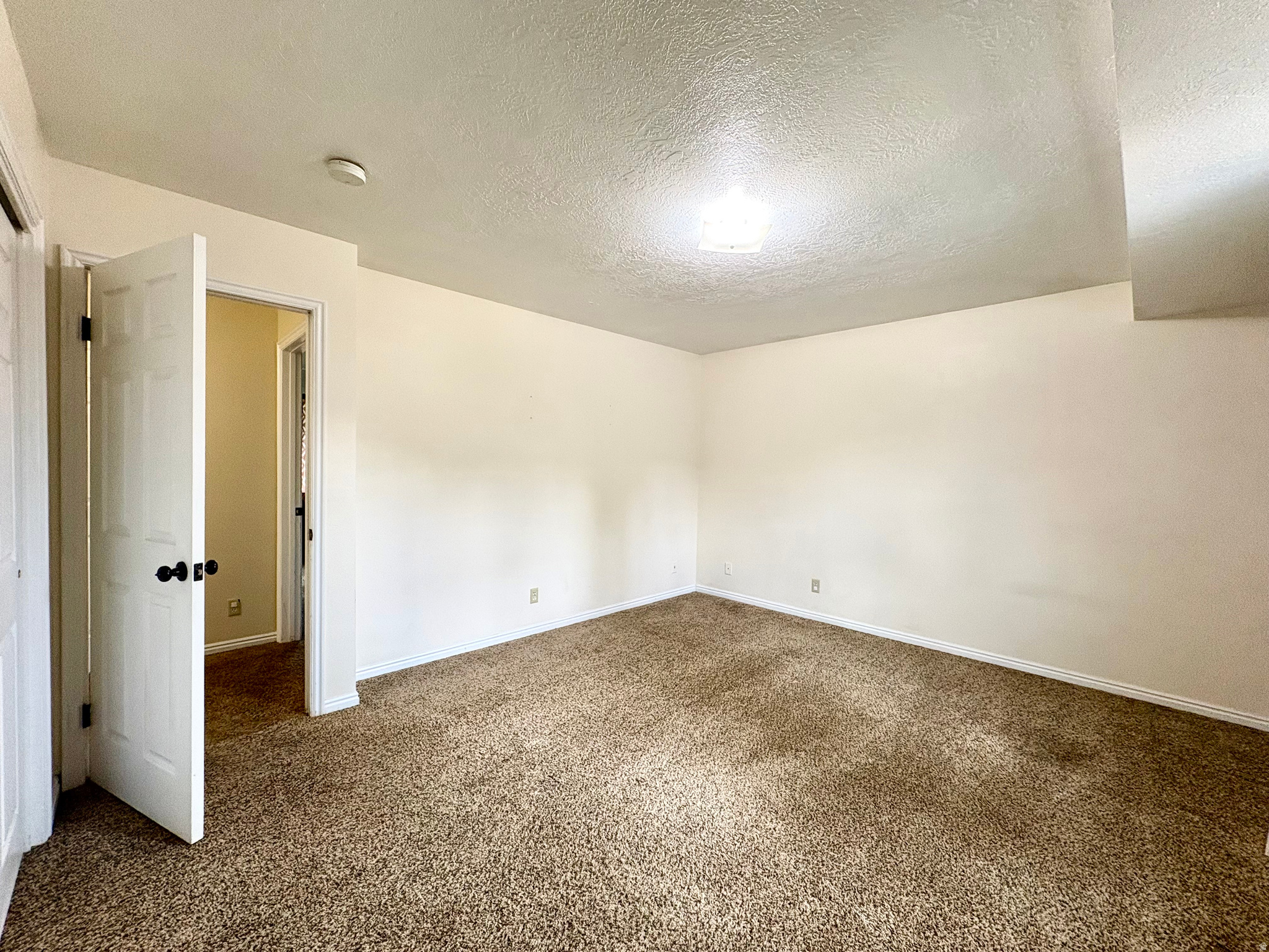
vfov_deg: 85.7
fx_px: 513
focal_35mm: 14
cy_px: 476
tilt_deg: -1.1
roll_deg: -0.6
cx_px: 634
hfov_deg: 102.1
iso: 160
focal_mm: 2.22
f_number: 2.2
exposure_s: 1/60
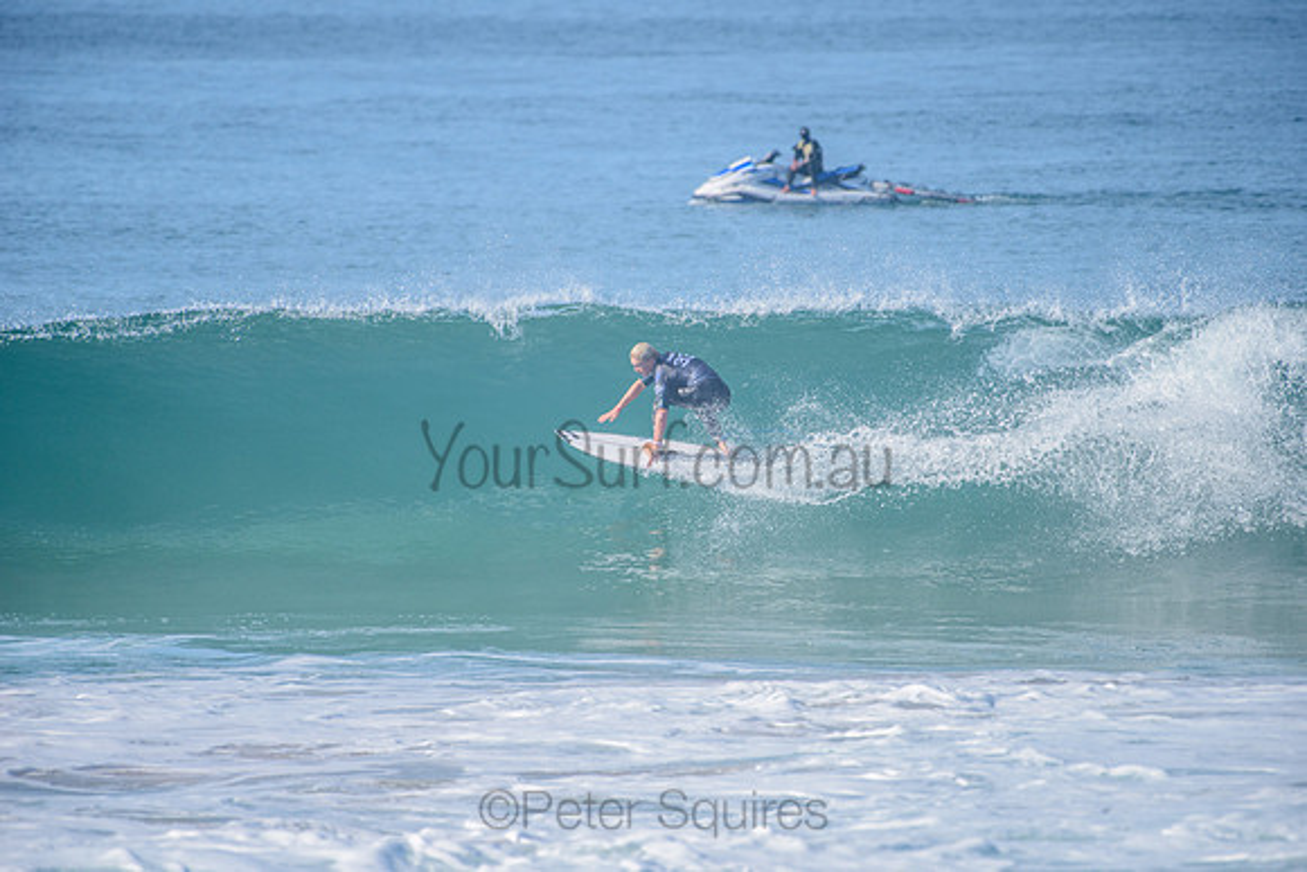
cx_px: 654
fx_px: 18156
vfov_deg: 2.8
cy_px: 436
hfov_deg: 4.1
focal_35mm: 500
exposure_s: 1/2500
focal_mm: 500
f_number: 5.6
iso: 360
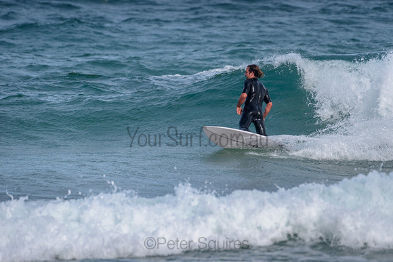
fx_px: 6690
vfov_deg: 2.2
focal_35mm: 613
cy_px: 102
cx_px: 241
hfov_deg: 3.4
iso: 180
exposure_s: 1/2000
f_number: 5.6
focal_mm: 500
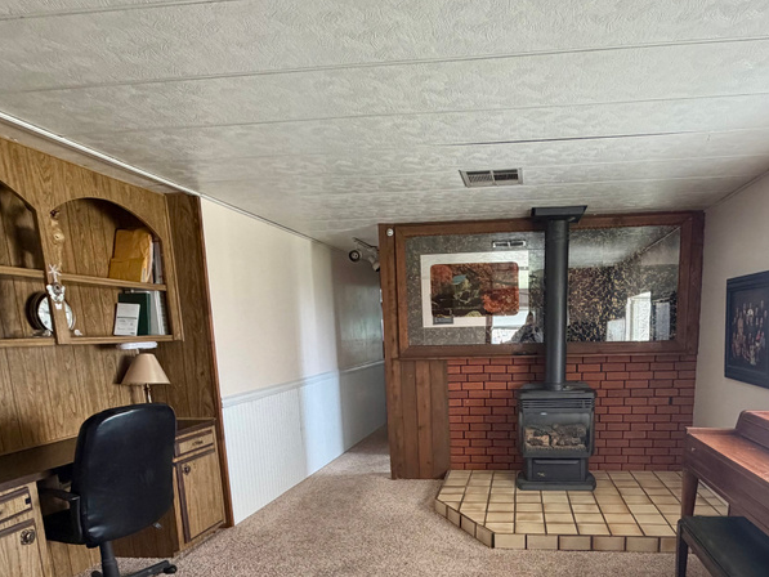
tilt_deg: -8.9
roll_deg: +2.7
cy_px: 422
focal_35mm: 24
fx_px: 533
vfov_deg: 54.6
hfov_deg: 70.6
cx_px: 475
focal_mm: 2.22
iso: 320
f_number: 2.2
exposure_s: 1/104
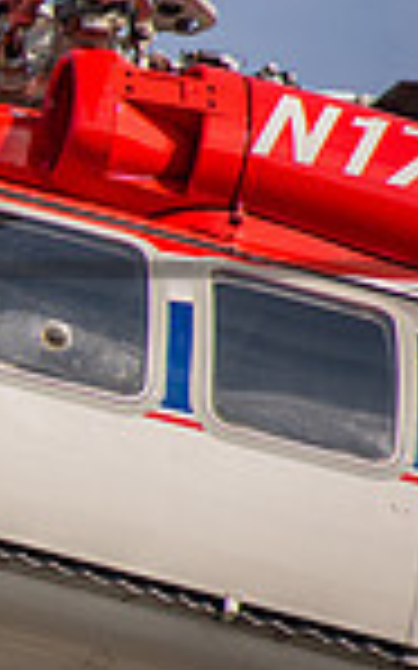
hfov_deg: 1.4
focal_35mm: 950
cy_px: 375
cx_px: -805
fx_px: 17332
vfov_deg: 2.2
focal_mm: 160
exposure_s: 1/800
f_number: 5
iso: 100
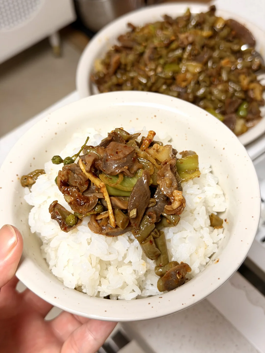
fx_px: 490
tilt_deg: -56.0
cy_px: 176
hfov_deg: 30.3
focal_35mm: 48
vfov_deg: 39.7
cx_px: 132
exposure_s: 1/50
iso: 64
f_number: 1.78
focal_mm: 6.76
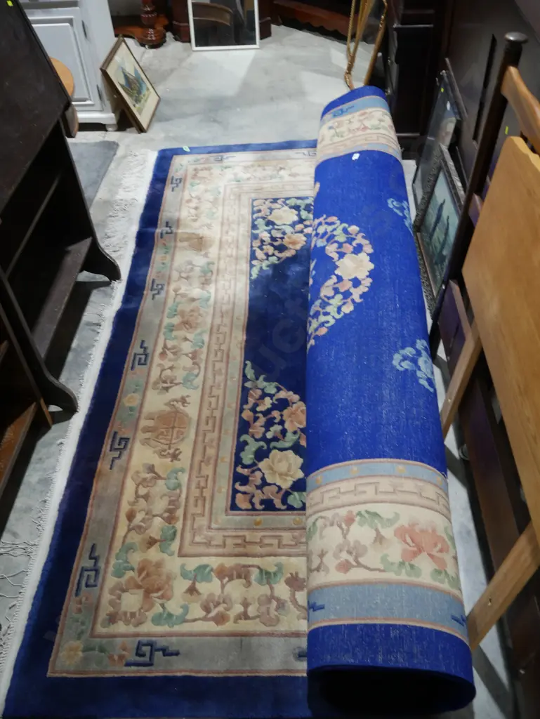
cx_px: 270
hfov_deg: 44.2
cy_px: 360
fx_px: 665
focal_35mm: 32
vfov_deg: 56.8
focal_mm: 16
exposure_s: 1/60
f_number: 3.6
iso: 400
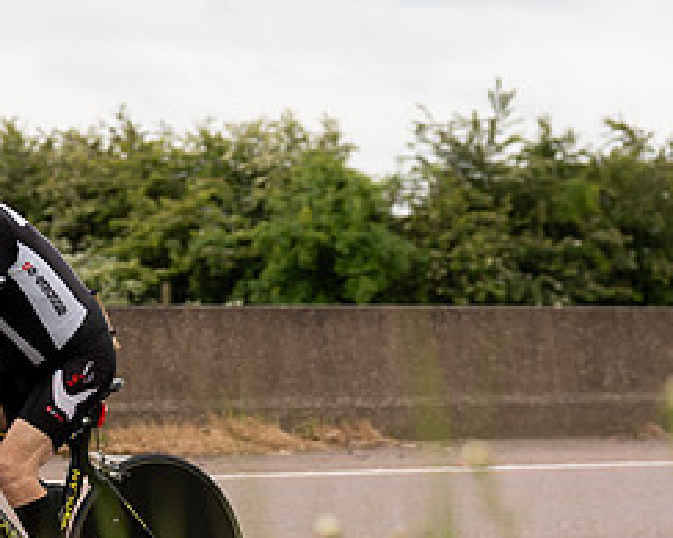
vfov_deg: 9.9
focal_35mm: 156
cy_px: 349
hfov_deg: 12.2
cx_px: -58
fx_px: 3106
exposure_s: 1/1000
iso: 320
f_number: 3.5
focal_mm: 70
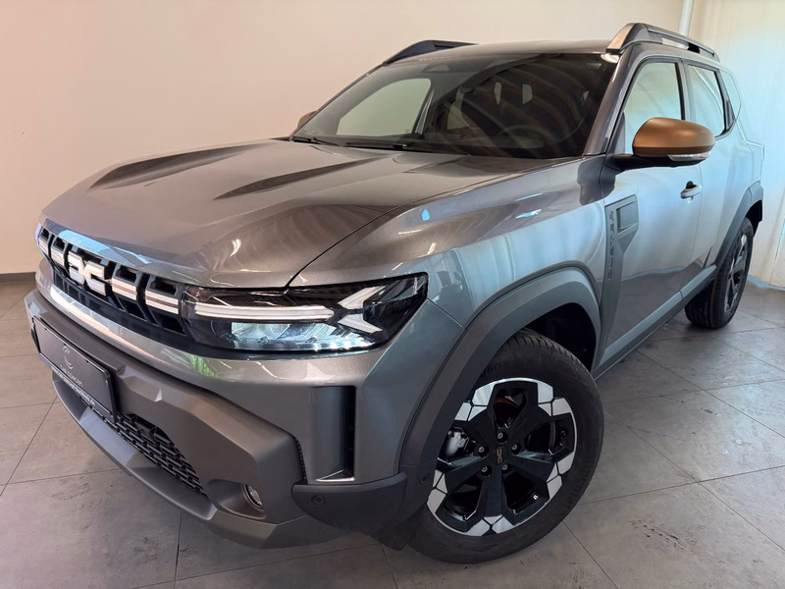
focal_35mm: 24
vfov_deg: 56.8
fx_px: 544
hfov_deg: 71.6
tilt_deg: -18.0
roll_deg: -0.9
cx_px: 392
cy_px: 294
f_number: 1.78
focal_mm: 6.76
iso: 200
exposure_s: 1/101
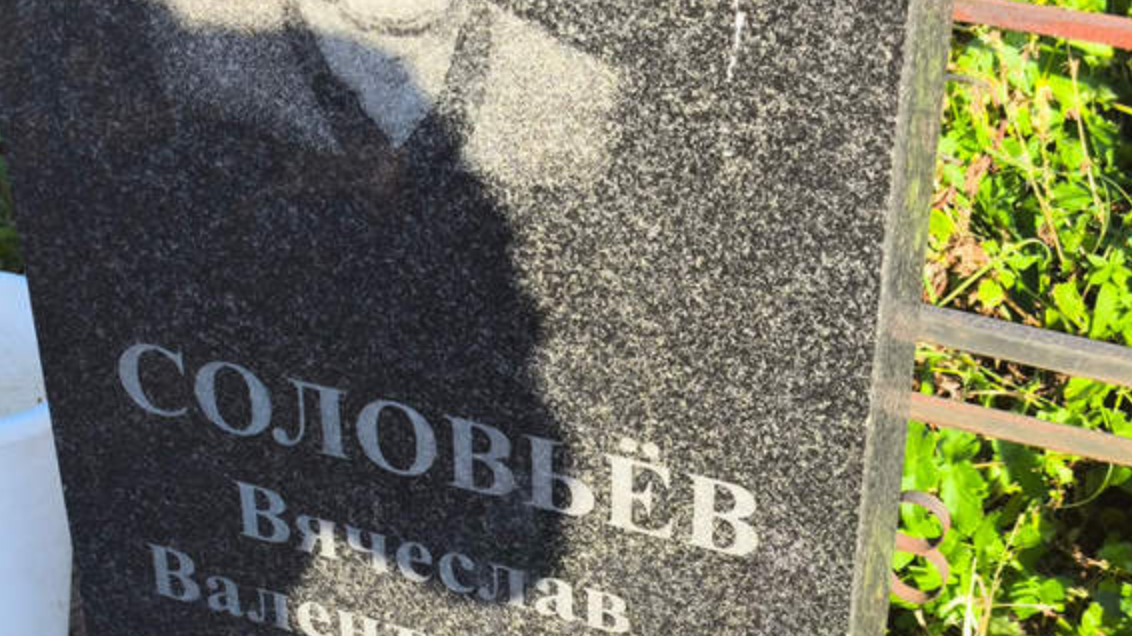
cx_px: 495
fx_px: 2311
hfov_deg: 27.5
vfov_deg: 15.5
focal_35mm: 77
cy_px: 576
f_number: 1.7
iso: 50
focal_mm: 4.71
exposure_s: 1/369
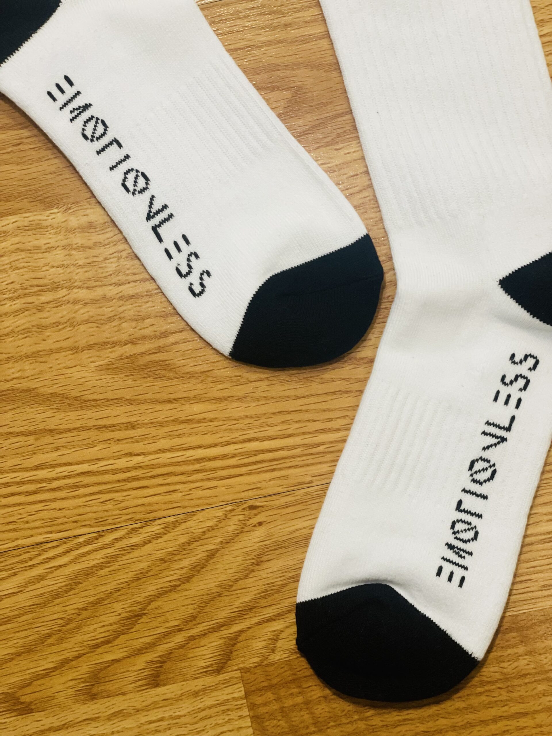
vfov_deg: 36.8
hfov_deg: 28.0
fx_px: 1106
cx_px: 276
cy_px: 368
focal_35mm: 52
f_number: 2
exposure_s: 1/40
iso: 125
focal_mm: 6
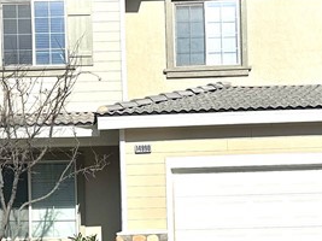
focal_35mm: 92
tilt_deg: +3.0
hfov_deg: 21.2
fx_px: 855
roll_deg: +1.6
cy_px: 202
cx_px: 109
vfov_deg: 15.9
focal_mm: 6.86
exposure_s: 1/13699
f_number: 1.78
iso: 80
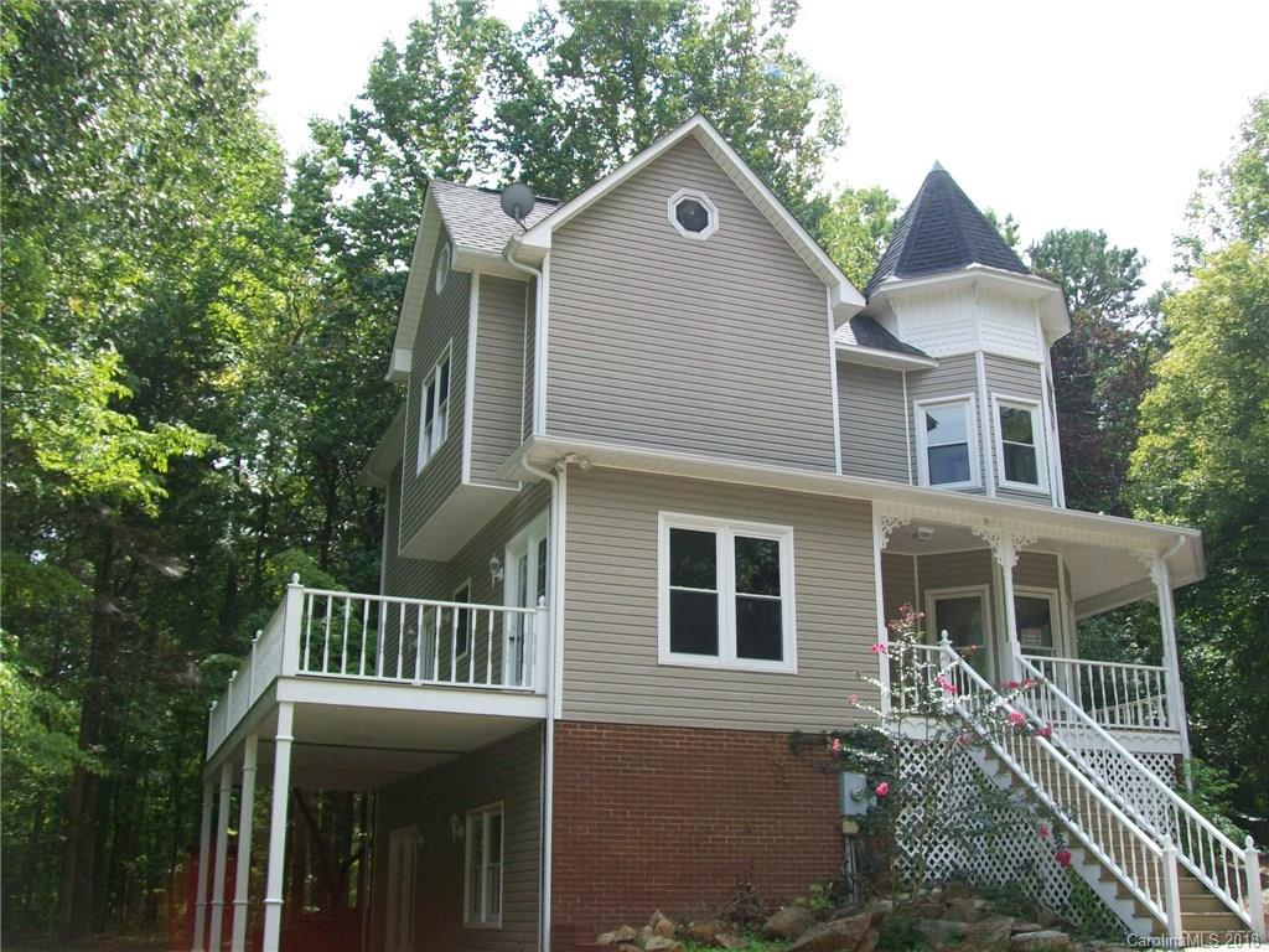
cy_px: 476
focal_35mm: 36
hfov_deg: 51.4
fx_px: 1320
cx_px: 634
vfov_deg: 39.7
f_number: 2.7
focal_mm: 6
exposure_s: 1/400
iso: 64
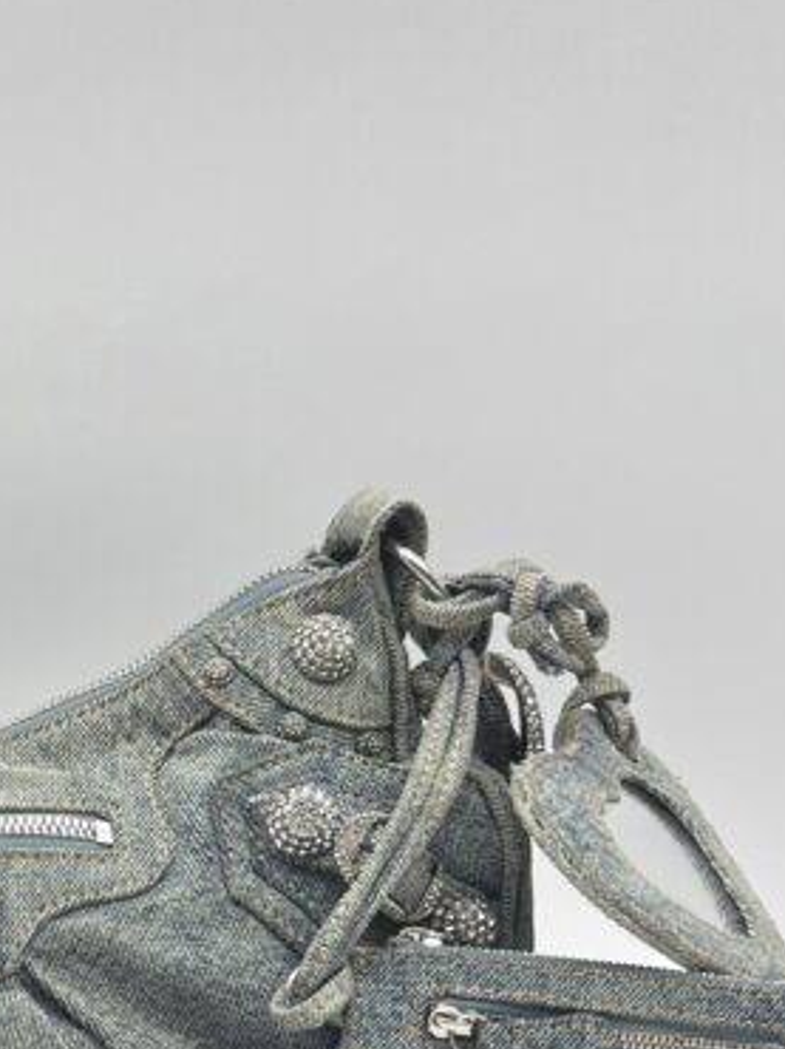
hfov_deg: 19.2
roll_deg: -0.1
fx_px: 2180
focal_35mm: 72
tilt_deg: -11.0
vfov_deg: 25.8
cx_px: -170
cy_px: 1026
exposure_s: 1/109
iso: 32
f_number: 1.5
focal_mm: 5.7
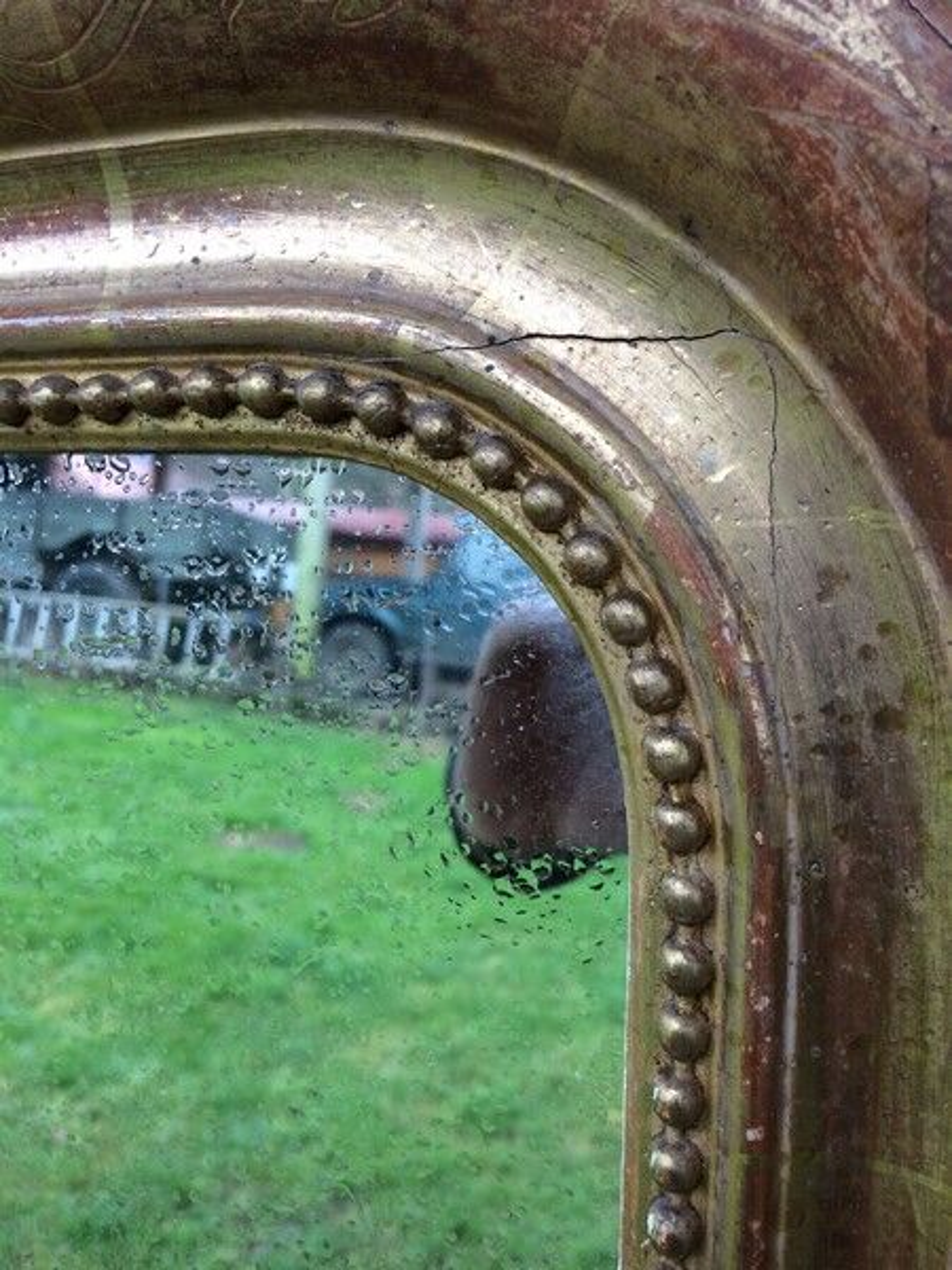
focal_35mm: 29
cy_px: 635
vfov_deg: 61.7
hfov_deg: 48.2
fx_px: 1063
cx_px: 476
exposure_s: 1/100
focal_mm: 4.15
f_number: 2.2
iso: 50
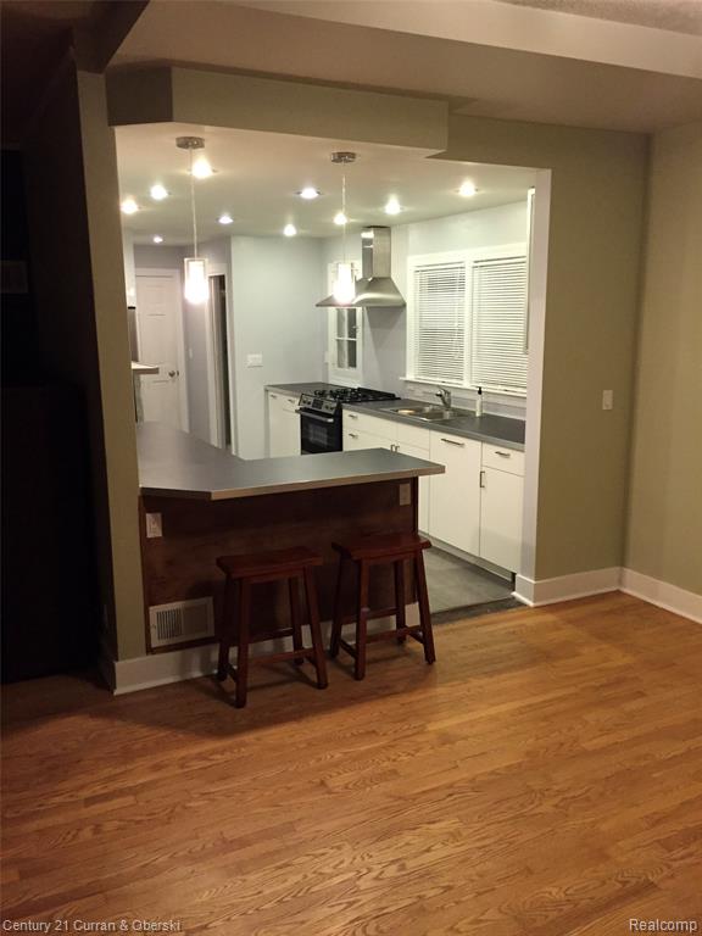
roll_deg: -0.1
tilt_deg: -9.6
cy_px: 468
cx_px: 351
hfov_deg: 48.2
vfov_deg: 61.7
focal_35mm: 29
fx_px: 784
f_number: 2.2
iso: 200
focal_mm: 4.15
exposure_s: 1/30
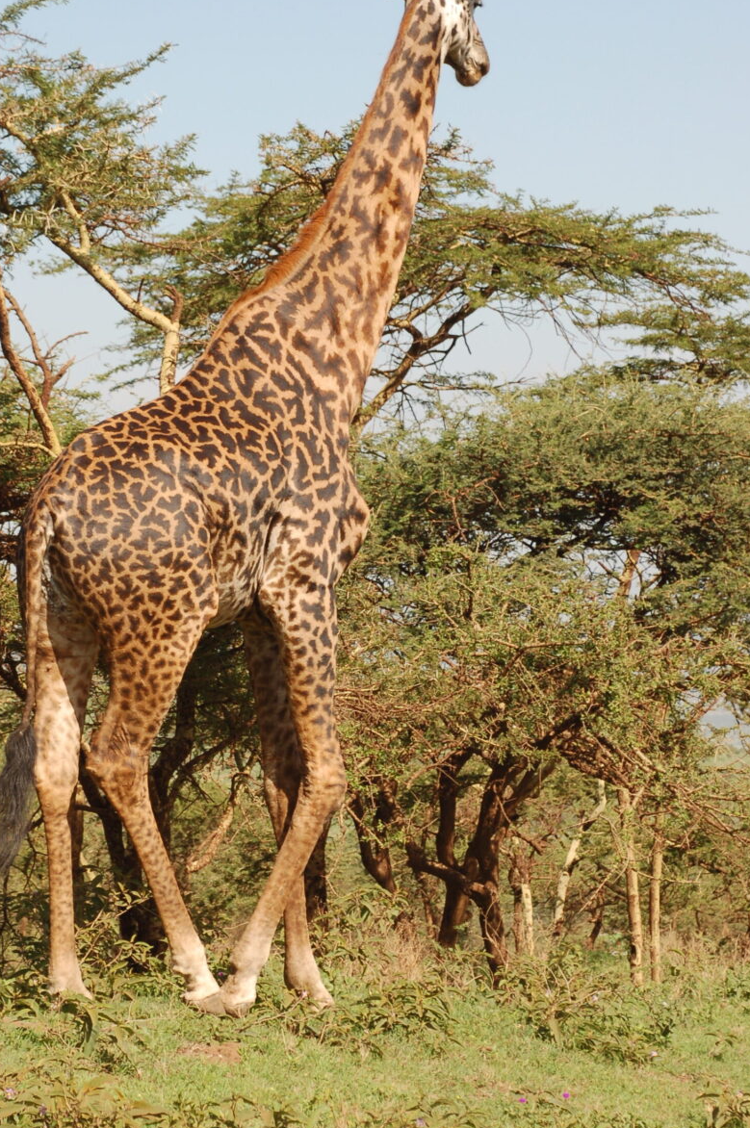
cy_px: 564
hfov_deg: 10.8
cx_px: 303
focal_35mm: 127
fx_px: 3977
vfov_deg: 16.1
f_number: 5.6
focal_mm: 62
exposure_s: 1/500
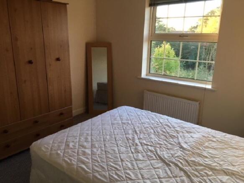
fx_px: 204
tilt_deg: -13.8
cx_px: 122
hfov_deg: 61.7
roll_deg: -2.9
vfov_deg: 48.2
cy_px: 92
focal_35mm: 29
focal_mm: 4.15
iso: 40
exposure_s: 1/33
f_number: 2.2
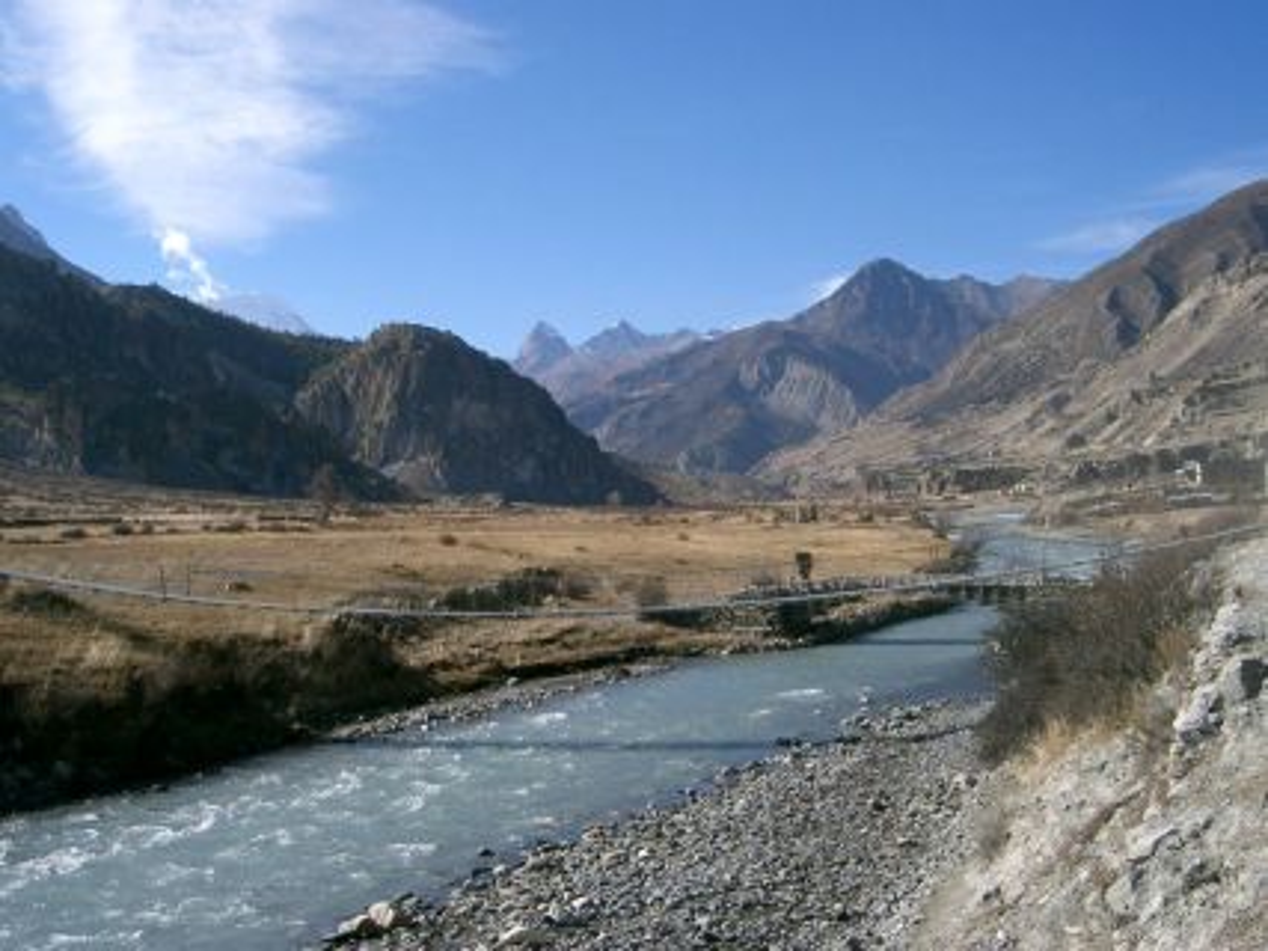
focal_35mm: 39
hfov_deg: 47.9
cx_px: 634
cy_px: 476
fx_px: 1428
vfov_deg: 36.8
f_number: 4.8
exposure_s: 1/800
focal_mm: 8
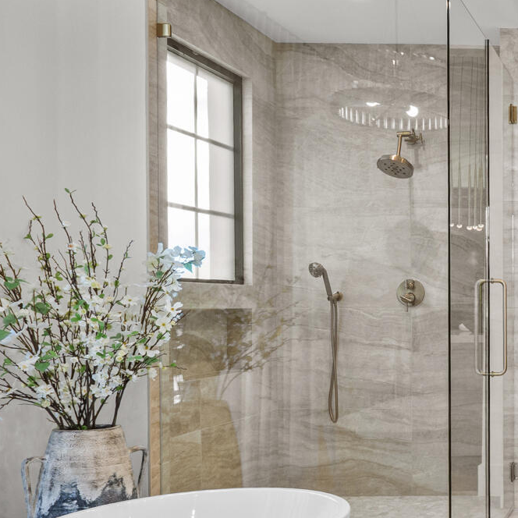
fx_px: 813
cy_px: 283
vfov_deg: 35.3
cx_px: 703
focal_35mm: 48
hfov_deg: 28.0
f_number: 9
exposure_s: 1/2
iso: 250
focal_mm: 10
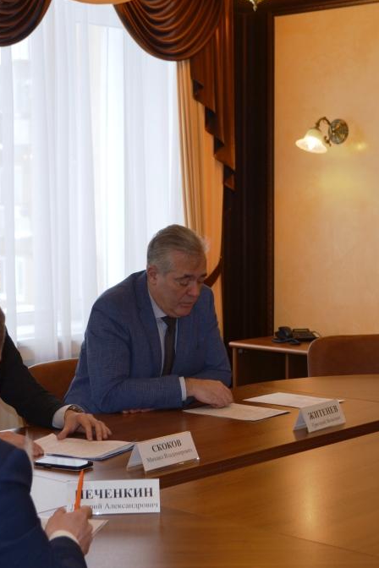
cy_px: 285
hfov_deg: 18.7
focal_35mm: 73
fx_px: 1153
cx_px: 204
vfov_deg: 27.7
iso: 200
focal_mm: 32
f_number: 4.8
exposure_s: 1/40
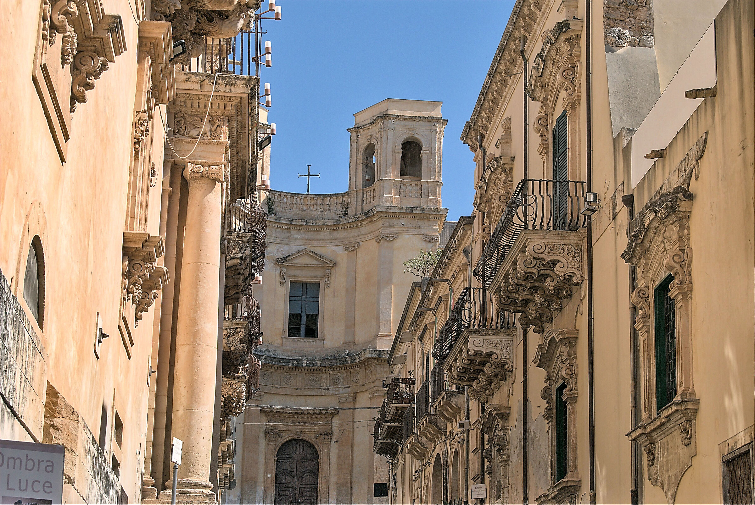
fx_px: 1638
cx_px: 378
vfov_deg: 17.5
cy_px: 252
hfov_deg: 26.0
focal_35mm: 78
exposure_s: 1/320
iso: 200
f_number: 13
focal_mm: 52
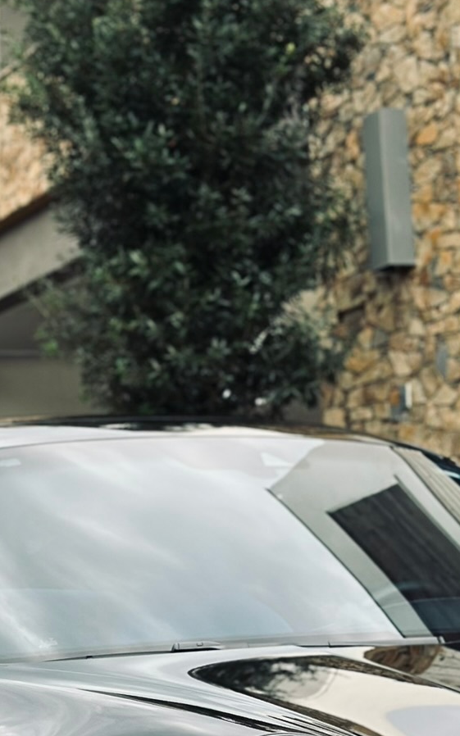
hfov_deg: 11.2
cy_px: 579
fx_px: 2328
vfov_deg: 17.8
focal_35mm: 116
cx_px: 25
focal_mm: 6.86
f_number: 1.78
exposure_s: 1/148
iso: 64
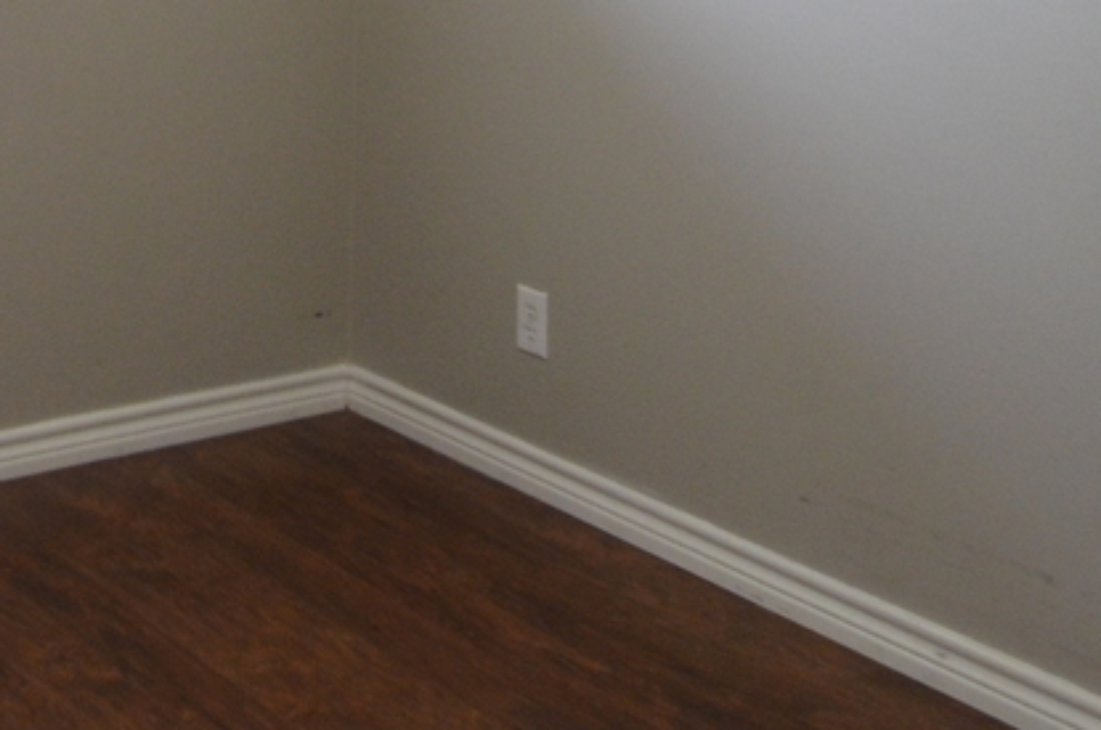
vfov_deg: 21.0
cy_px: -194
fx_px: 1801
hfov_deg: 31.9
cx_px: 54
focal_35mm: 59
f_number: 3.5
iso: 800
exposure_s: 1/30
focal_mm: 10
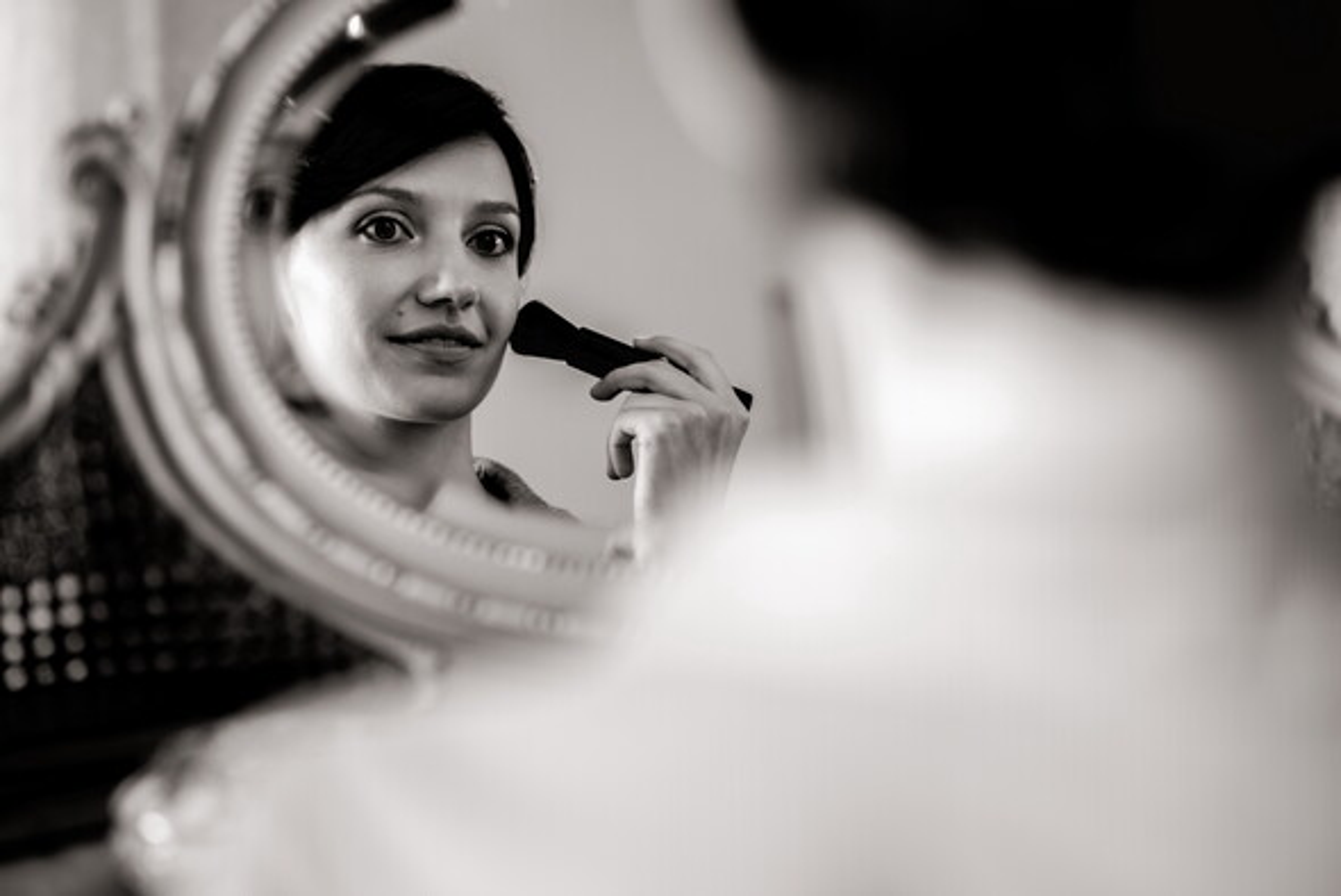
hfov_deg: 23.9
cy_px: 448
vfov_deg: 16.1
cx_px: 670
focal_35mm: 85
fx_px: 3168
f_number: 2.2
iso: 200
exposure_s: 1/100
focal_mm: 85
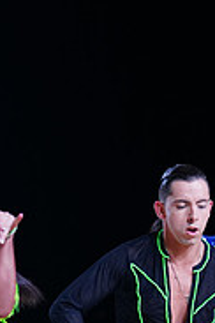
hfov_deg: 4.3
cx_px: 124
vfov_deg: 6.4
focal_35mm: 320
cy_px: 408
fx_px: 2866
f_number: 2.8
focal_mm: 101
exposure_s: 1/1000
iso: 1250
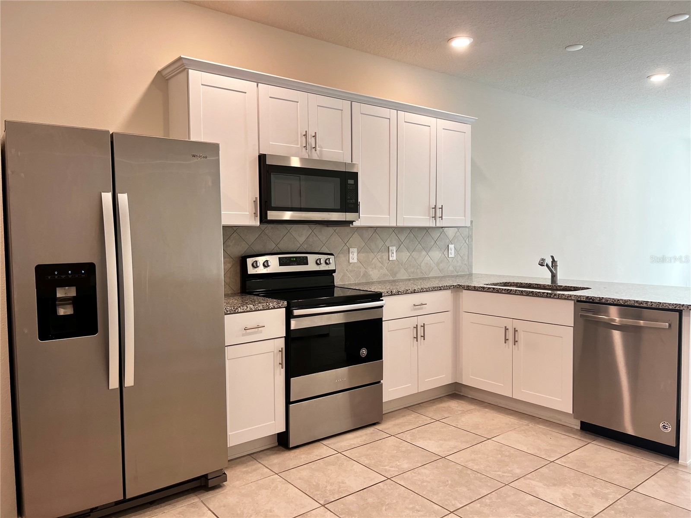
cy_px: 259
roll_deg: +0.8
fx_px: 519
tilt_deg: -3.3
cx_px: 346
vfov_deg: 53.1
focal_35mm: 26
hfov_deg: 67.3
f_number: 1.5
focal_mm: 5.7
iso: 100
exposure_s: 1/120
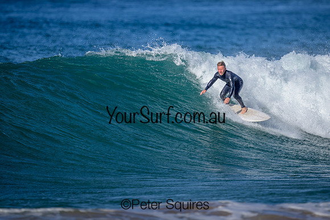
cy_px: 103
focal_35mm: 854
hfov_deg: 2.4
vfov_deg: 1.6
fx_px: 7833
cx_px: 176
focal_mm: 800
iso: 280
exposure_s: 1/2000
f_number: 6.3
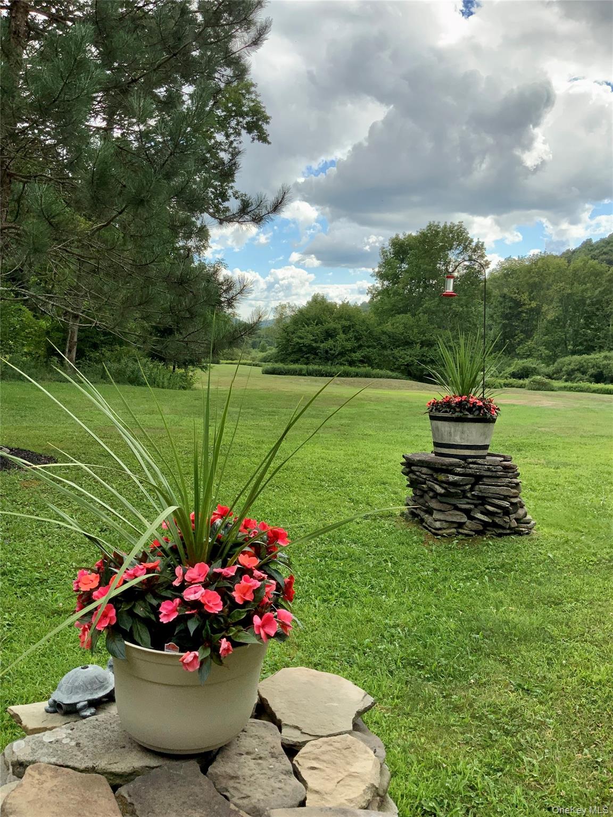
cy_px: 408
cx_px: 306
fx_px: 685
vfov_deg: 61.7
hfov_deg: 48.2
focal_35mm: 29
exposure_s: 1/855
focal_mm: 3
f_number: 1.8
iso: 16
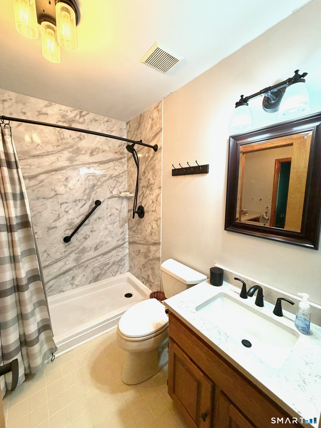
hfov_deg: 85.7
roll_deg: -0.1
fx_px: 173
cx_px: 160
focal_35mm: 14
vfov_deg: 102.1
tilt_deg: -6.1
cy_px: 214
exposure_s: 1/60
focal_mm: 2.22
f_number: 2.2
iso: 200
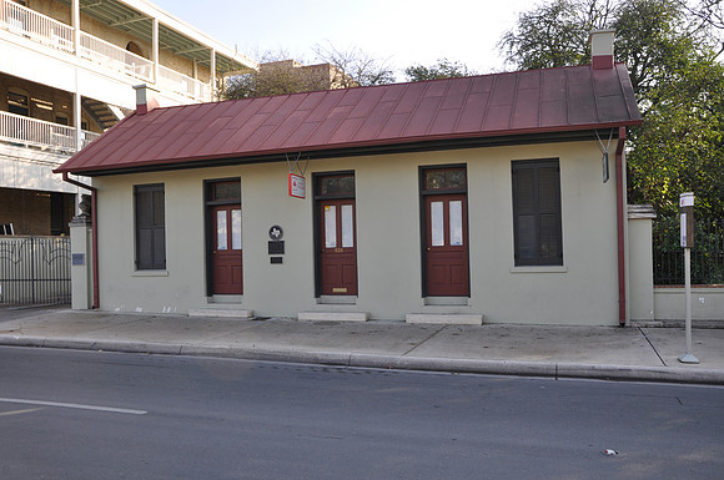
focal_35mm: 32
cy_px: 240
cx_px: 362
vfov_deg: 41.6
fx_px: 633
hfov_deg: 59.6
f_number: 7.1
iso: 200
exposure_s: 1/50
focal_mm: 21
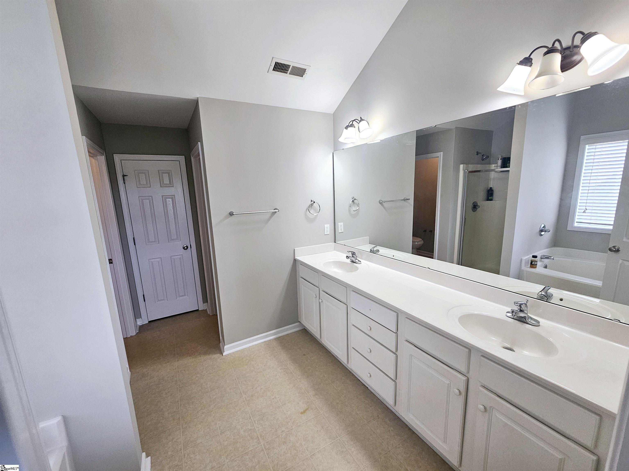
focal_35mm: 13
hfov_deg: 106.2
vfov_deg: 89.9
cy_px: 236
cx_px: 314
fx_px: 236
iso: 64
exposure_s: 1/60.2
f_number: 2.2
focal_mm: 2.2
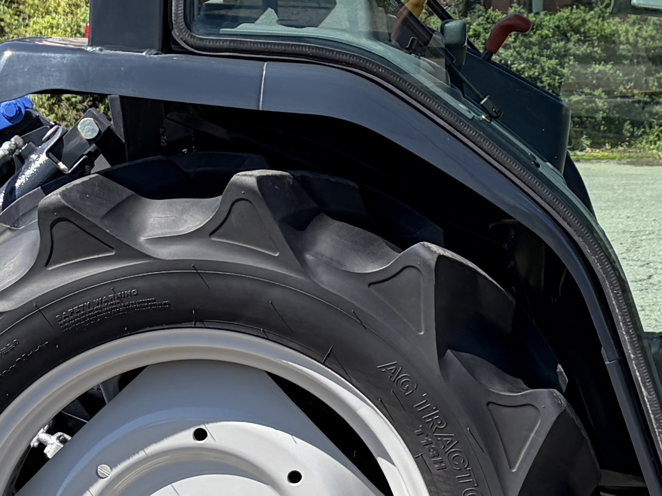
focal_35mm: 116
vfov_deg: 12.7
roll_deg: -0.2
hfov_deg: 17.0
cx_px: 402
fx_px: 2218
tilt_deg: -2.5
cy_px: 82
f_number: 1.6
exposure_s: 1/1393
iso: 50
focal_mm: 5.96
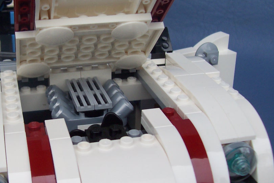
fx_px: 434
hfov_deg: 34.6
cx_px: 81
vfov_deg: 23.8
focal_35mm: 57
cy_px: 97
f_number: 2.8
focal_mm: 5.6
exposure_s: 1/350
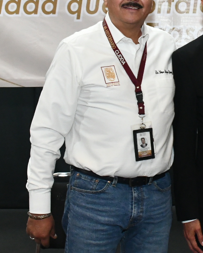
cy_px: 59
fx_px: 631
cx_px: 217
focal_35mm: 84
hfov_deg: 17.7
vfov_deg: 22.5
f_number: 10
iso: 3600
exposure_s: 1/50
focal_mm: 22
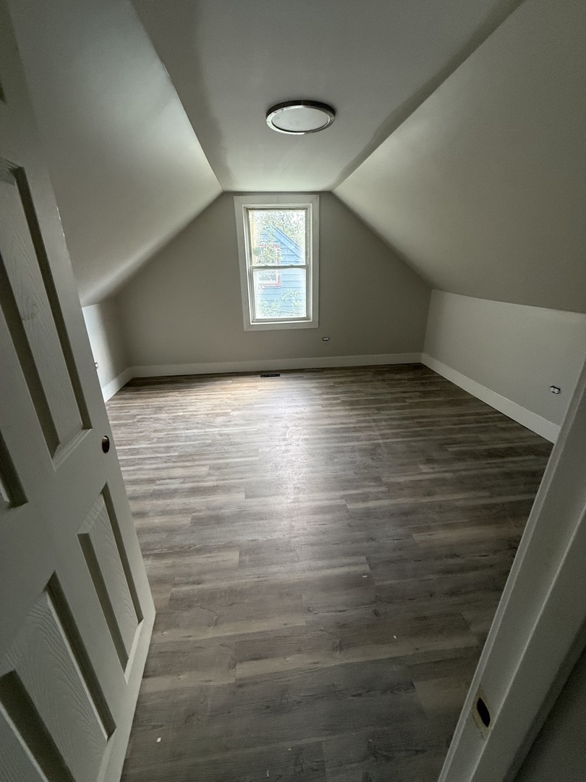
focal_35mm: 14
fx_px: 316
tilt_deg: -19.4
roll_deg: +0.8
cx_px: 293
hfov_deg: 85.7
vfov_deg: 102.1
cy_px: 391
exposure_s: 1/120
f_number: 2.2
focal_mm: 2.22
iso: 400
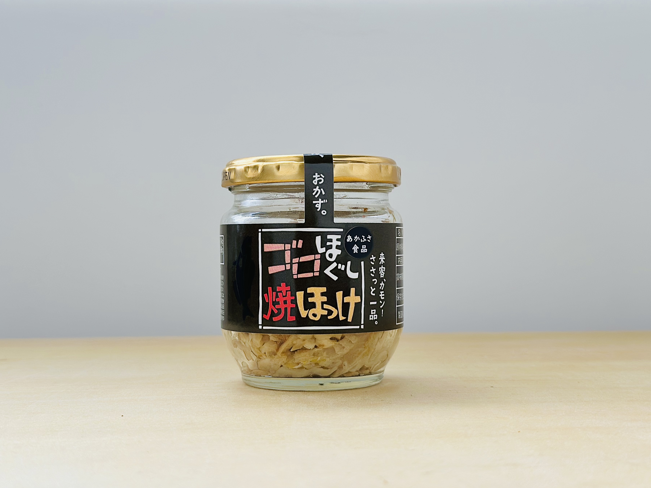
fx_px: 1016
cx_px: 319
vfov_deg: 27.0
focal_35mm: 54
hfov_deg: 35.5
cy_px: 261
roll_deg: -0.3
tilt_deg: -2.5
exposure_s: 1/121
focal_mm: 6.86
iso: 100
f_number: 1.78
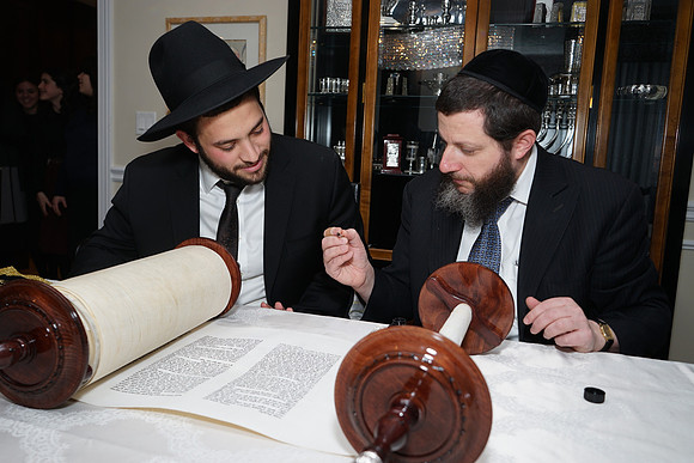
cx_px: 347
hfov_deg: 65.5
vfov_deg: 46.4
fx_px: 540
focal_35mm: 28
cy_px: 232
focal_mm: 28
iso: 250
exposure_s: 1/100
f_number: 5.6
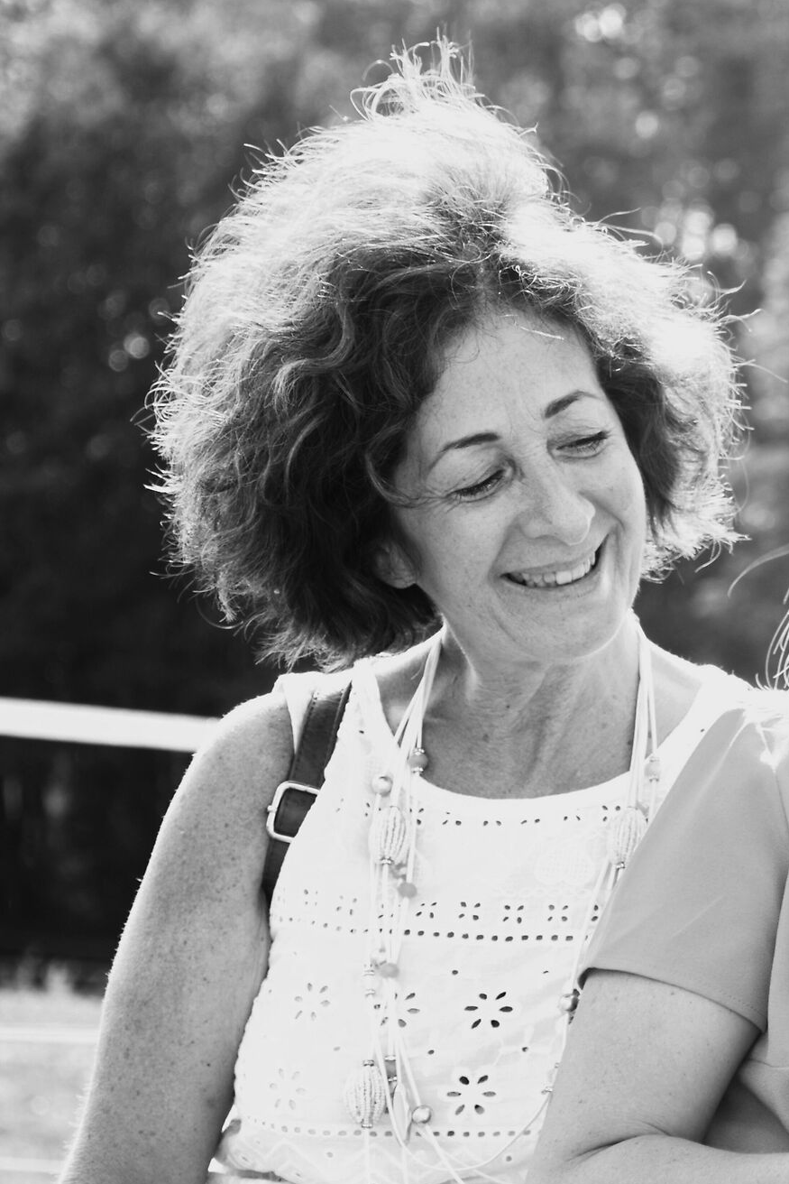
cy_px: 634
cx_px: 1010
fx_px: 6310
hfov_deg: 7.1
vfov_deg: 10.7
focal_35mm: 192
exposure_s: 1/40
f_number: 5.6
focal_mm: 70
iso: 100
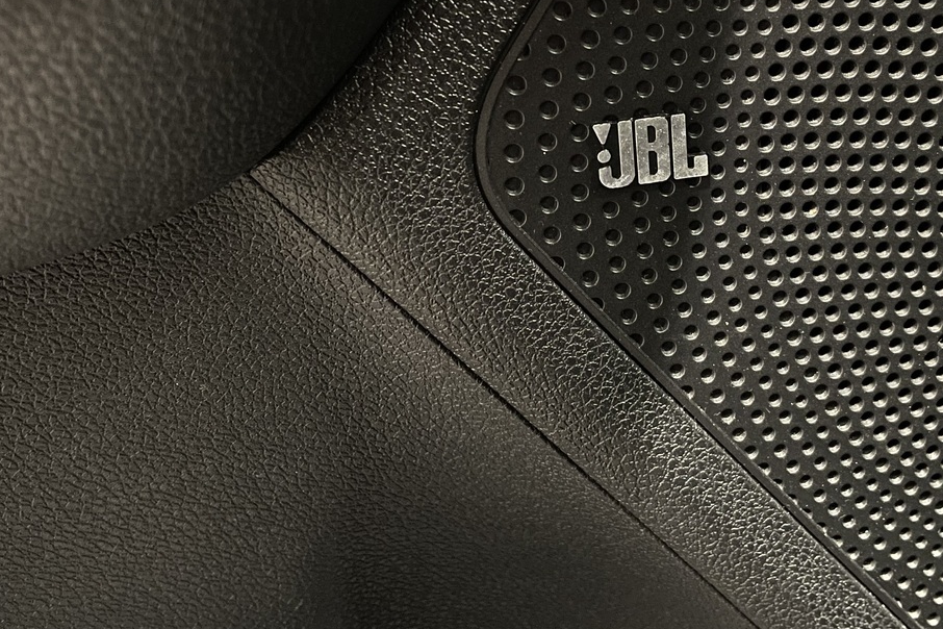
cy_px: 132
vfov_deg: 30.5
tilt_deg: -29.2
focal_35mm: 43
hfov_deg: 45.0
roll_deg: +1.2
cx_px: 591
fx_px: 1126
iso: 640
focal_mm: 4.2
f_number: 1.6
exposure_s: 1/14
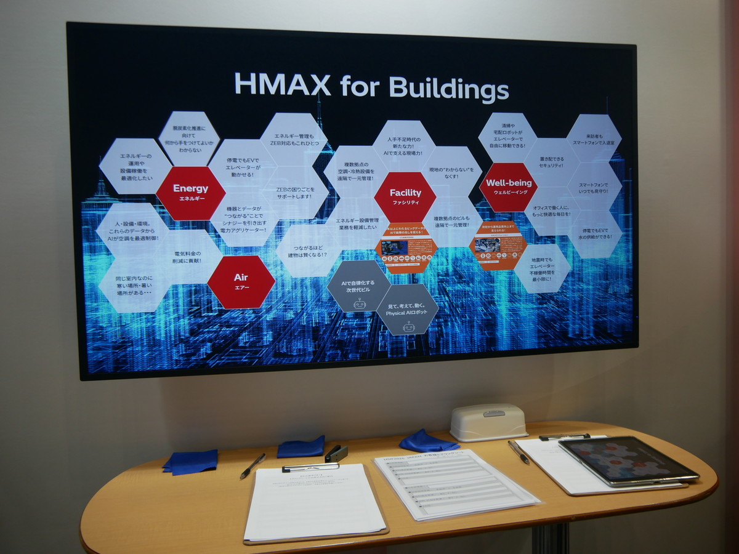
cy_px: 277
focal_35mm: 28
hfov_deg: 63.4
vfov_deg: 49.7
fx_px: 598
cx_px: 370
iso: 200
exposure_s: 1/125
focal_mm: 14
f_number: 4
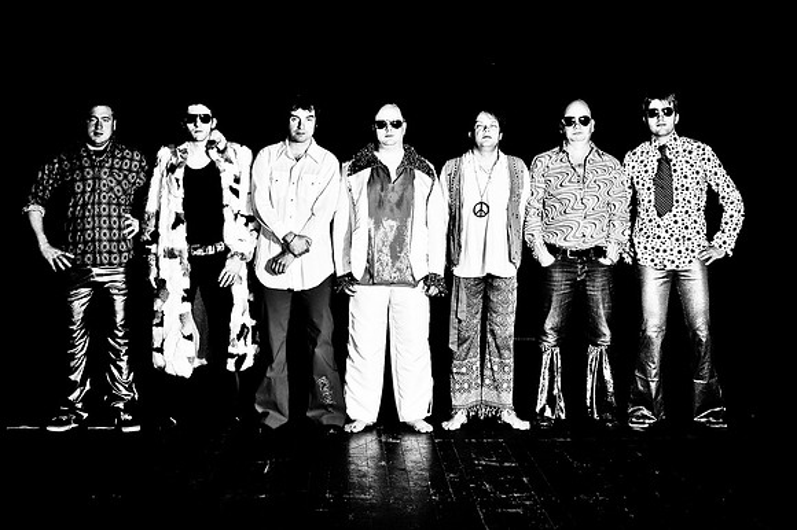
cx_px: 398
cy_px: 265
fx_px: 1106
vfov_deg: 27.0
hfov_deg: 39.6
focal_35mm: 50
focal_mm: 50
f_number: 16
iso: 200
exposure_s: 1/250
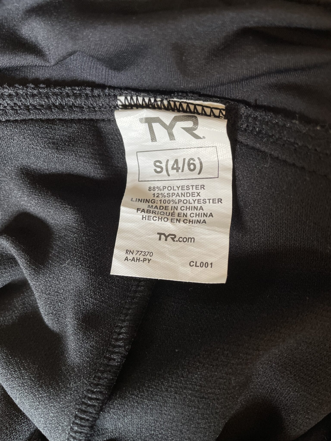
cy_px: 220
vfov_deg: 67.3
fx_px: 331
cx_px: 166
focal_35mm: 26
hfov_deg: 53.1
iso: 100
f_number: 1.6
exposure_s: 1/121
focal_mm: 4.2
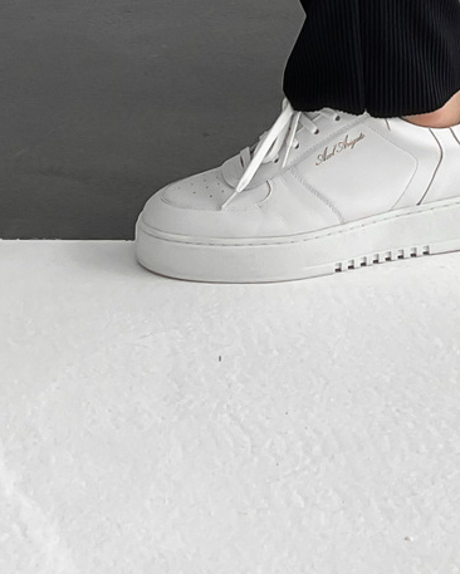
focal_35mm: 99
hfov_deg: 15.4
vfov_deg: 16.6
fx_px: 1684
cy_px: -417
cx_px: 386
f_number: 1.8
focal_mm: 3
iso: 16
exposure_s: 1/125
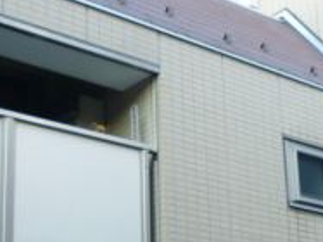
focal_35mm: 96
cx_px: 373
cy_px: 190
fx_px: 895
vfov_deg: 15.3
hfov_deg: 19.4
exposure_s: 1/60
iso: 160
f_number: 3.1
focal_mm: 5
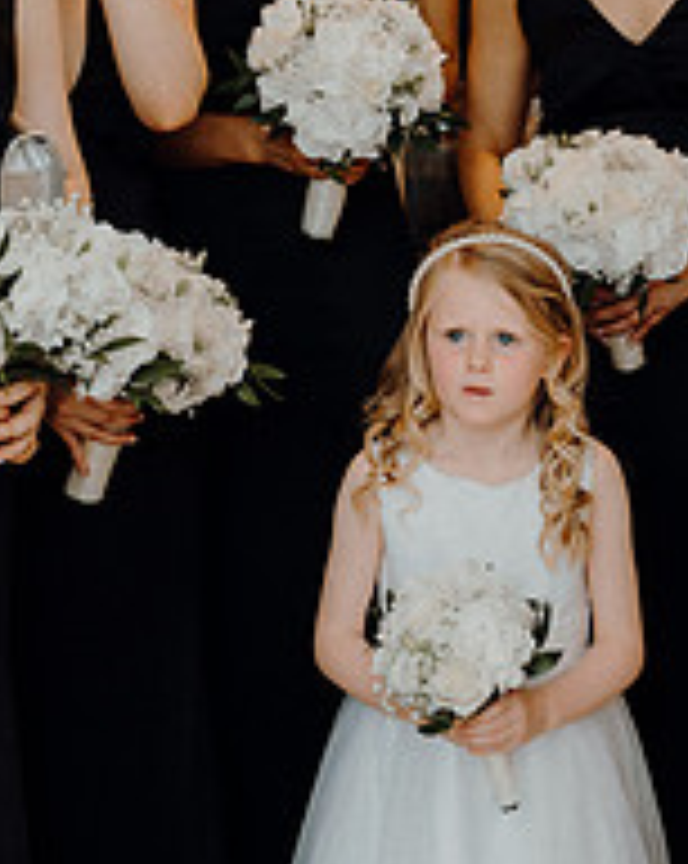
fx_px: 2245
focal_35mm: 88
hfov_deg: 17.2
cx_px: 108
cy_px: 196
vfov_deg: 21.5
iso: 400
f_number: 3.5
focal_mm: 31
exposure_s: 1/160
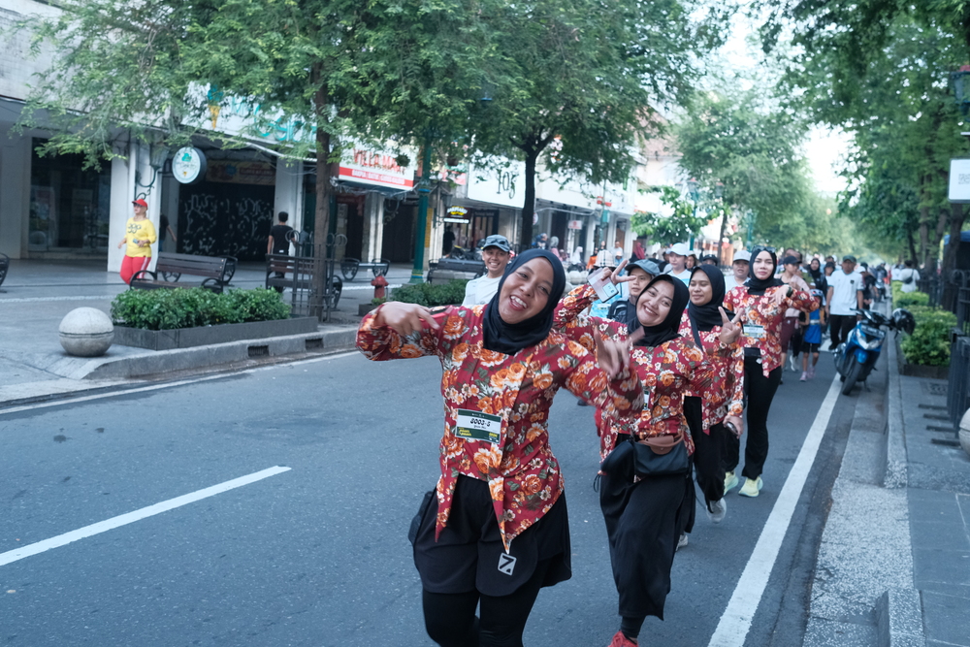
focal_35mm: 35
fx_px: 943
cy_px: 324
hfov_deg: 54.4
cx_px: 485
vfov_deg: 37.9
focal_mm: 23
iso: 1600
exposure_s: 1/160
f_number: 3.6
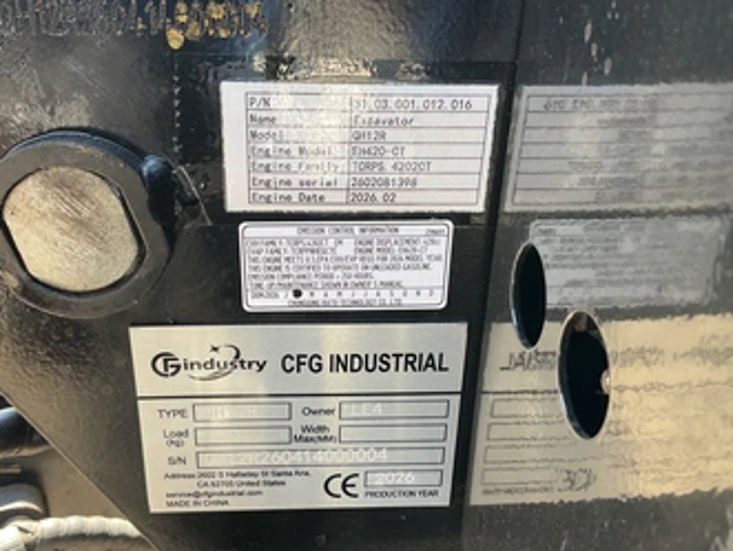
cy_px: 292
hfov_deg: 52.5
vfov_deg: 40.8
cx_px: 334
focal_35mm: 35
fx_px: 742
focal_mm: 3
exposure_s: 1/122
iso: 32
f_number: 1.8
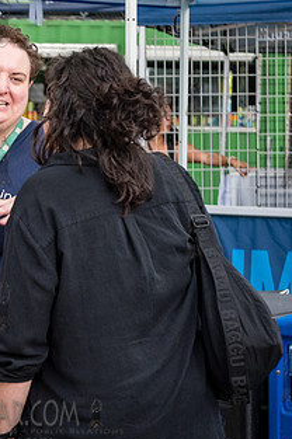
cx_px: -50
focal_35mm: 168
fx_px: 2048
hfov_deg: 8.1
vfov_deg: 12.2
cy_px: 184
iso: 1000
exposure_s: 1/200
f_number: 4.5
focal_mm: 66
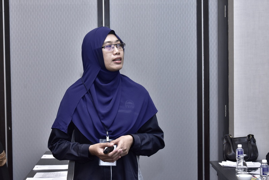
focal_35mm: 72
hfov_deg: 28.1
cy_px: 90
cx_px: 134
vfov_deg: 18.9
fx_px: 538
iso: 1000
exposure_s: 1/50
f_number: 6.3
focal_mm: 48
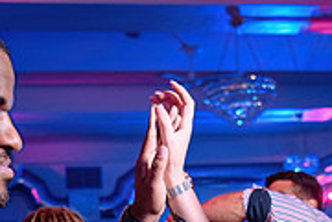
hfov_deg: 23.1
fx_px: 811
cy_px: 349
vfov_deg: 14.3
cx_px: 162
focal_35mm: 88
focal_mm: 26
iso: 800
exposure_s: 1/80
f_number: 3.2
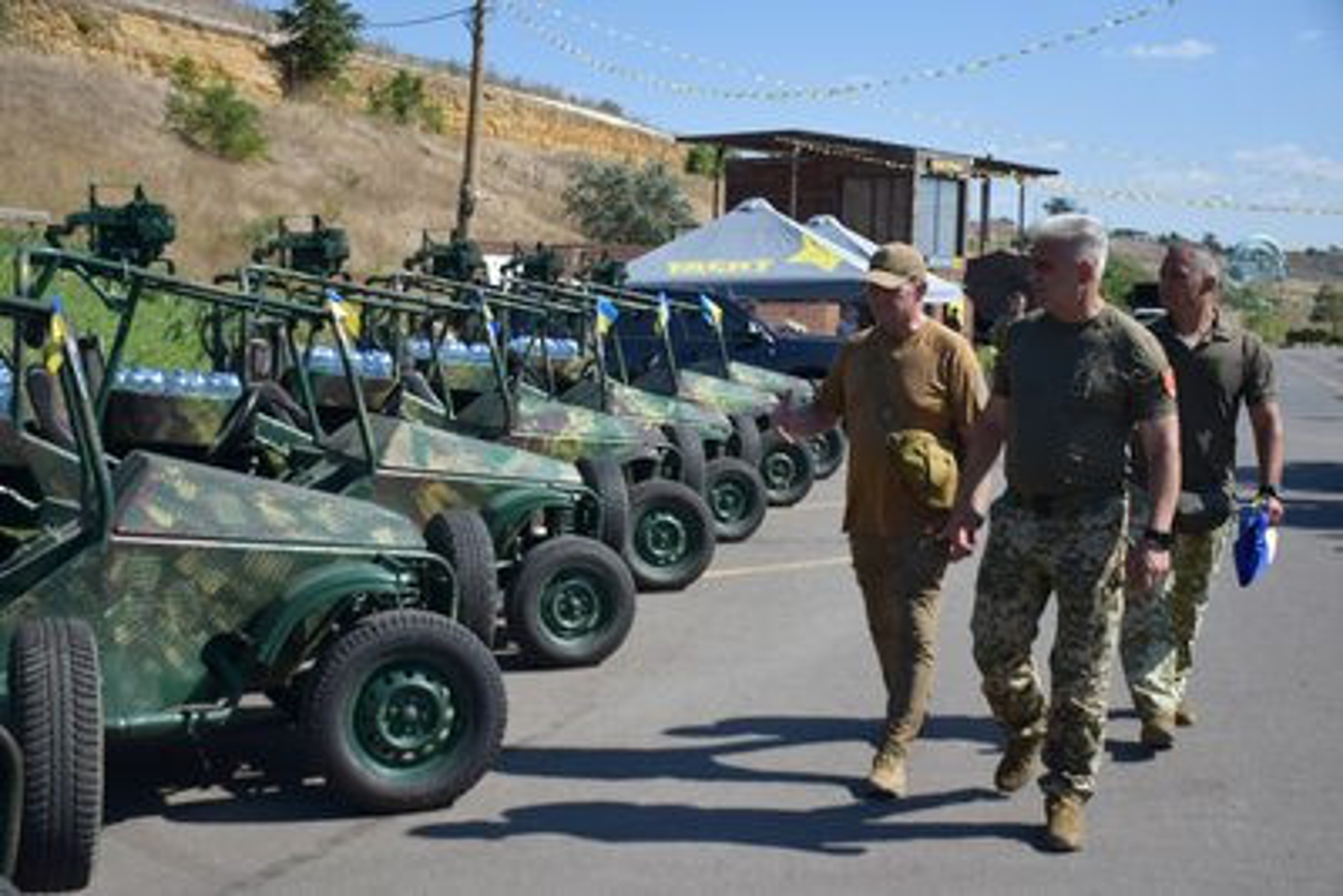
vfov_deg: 29.9
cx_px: 672
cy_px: 448
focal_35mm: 45
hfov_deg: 43.6
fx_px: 1679
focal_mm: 30
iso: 200
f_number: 4
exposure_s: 1/1600
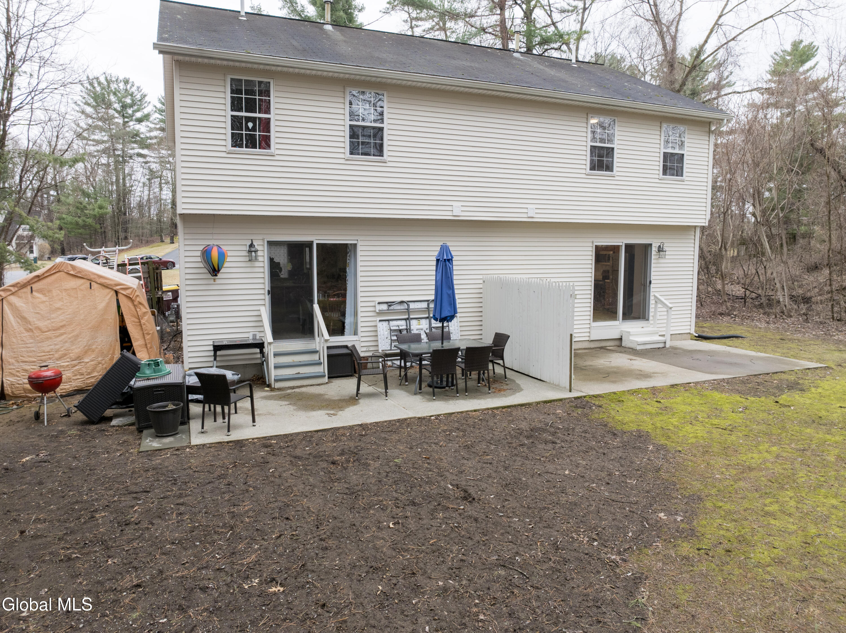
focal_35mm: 24
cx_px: 423
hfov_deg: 71.6
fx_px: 586
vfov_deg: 56.8
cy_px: 316
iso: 350
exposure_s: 1/500
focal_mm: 12.29
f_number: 2.8
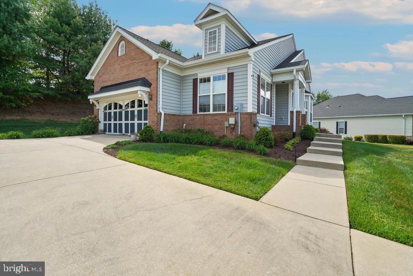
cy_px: 138
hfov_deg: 96.7
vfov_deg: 73.8
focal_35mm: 16
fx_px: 184
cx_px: 206
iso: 320
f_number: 5.6
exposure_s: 1/320
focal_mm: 16
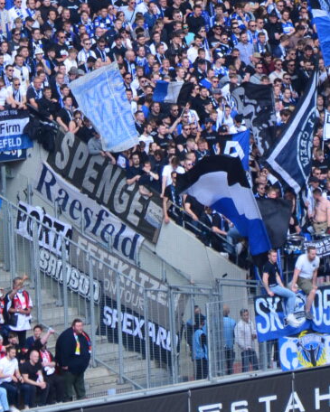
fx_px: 6317
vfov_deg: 3.7
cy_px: -15
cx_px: 122
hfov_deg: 3.0
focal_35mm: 518
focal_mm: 105
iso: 360
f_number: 5.6
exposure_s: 1/500
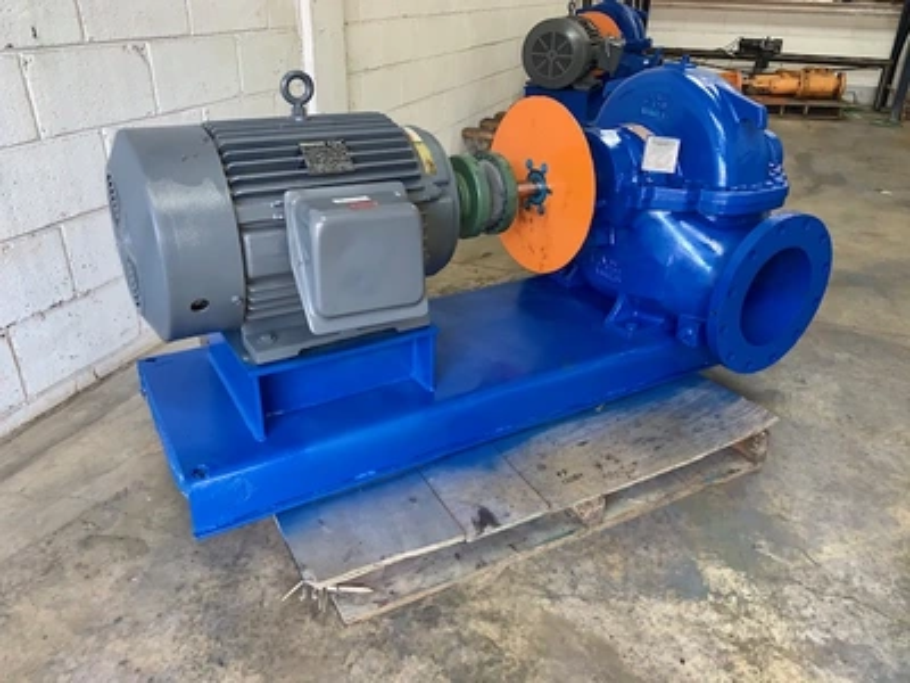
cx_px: 455
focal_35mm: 26
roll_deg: -1.7
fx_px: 683
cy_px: 342
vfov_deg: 53.1
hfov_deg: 67.3
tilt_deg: -26.0
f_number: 1.8
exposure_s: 1/13
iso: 100
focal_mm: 4.25
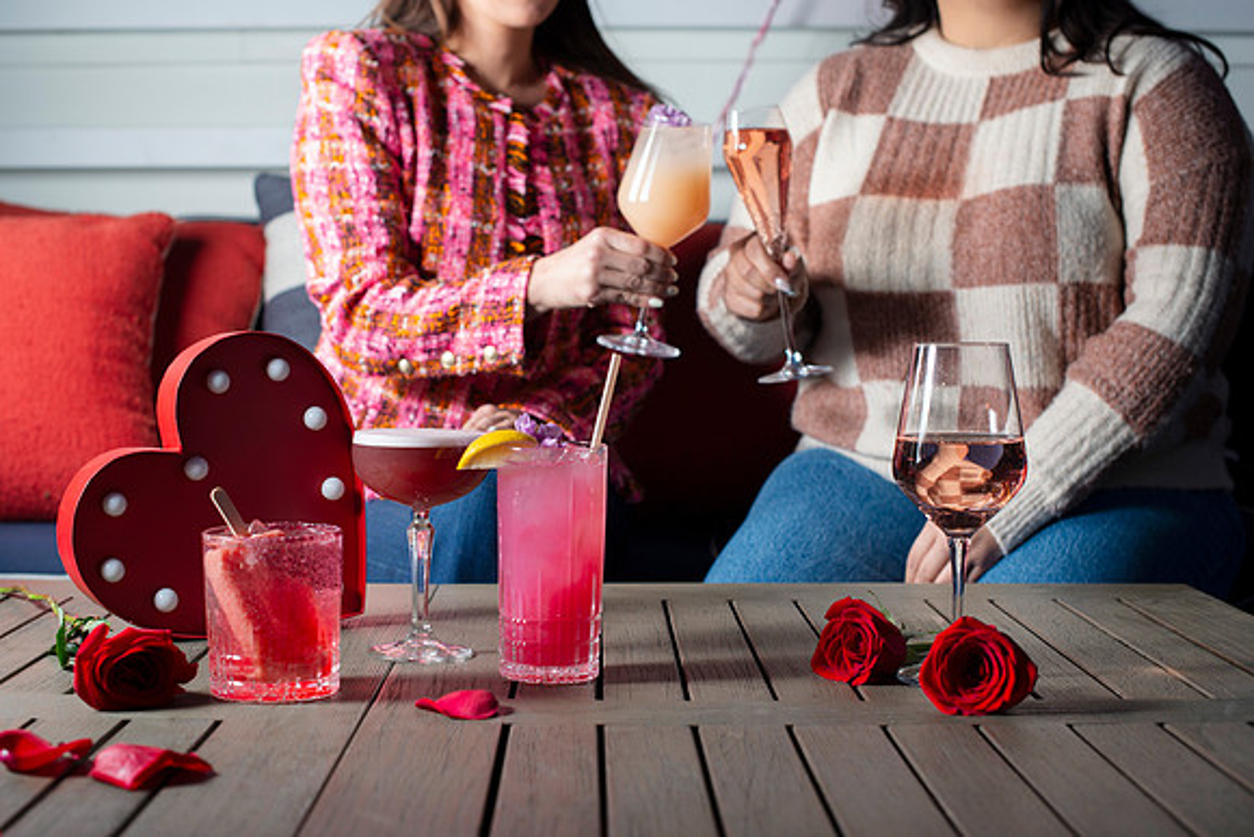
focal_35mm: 50
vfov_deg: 27.0
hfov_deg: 39.6
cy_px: 418
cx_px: 627
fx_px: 1742
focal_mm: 50
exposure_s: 1/250
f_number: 4.5
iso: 200
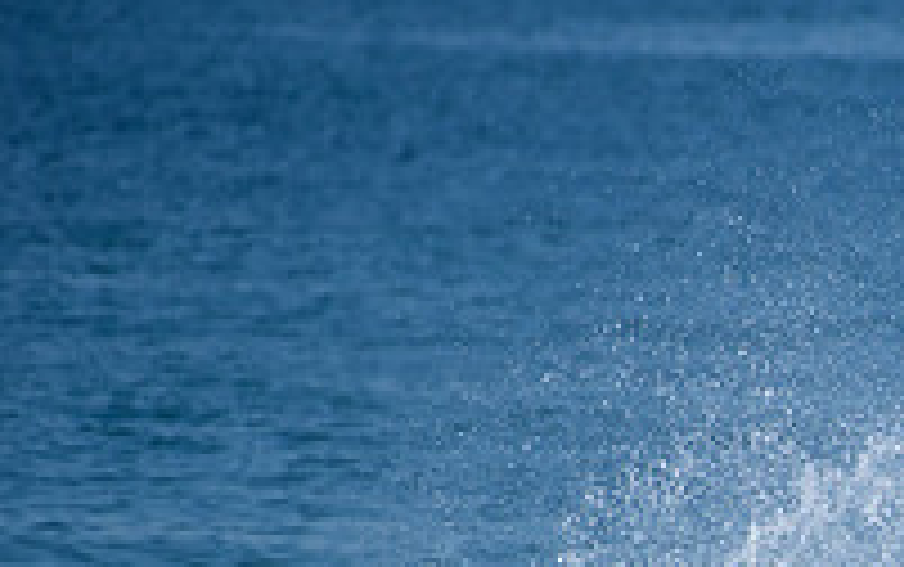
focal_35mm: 1469
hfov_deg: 1.4
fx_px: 36222
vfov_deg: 0.9
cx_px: 1268
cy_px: 749
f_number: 5.6
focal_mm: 500
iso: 220
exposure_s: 1/2000
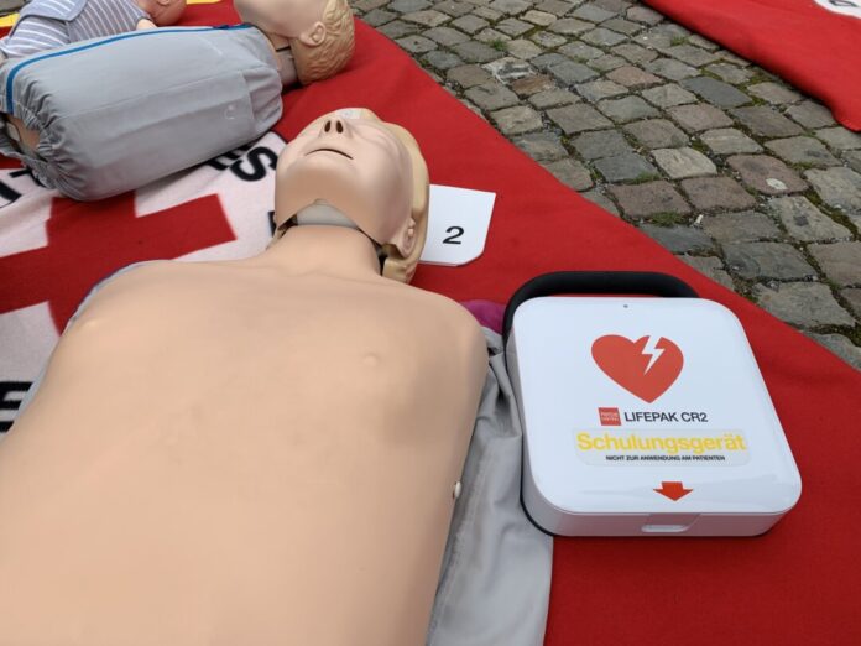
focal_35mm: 26
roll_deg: +0.3
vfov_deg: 53.1
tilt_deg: -43.2
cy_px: 323
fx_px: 647
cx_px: 430
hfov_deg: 67.3
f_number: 1.8
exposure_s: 1/1350
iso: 25
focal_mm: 4.25
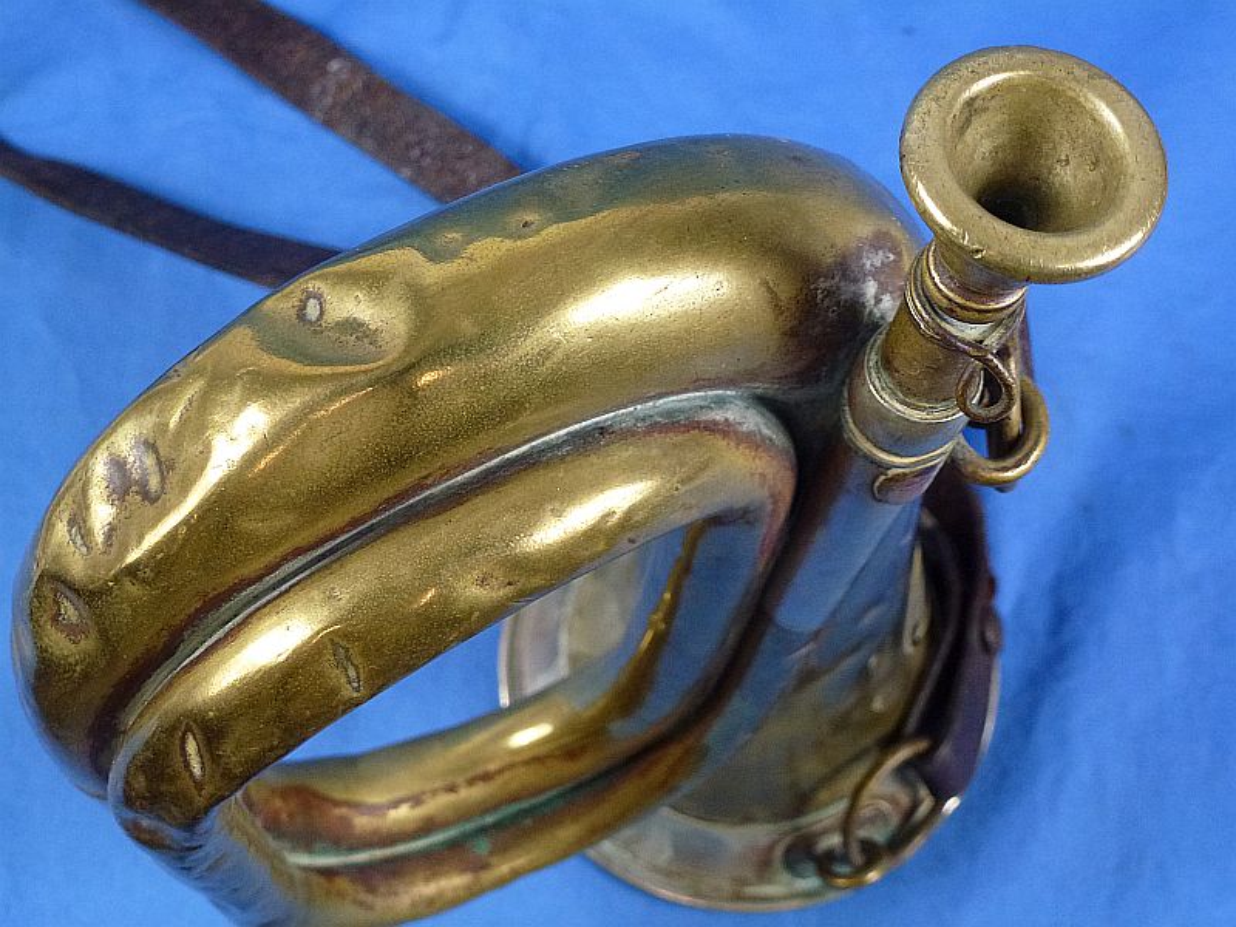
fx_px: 1750
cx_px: 618
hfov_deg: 38.9
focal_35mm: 49
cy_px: 464
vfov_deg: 29.7
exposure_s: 1/80
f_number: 4.1
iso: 320
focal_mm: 8.7
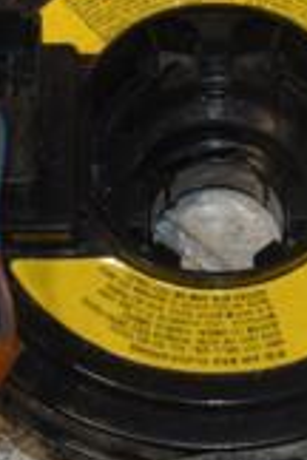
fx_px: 3196
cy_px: 256
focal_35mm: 250
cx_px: 190
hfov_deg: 5.5
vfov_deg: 8.2
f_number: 10
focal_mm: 45
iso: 800
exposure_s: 1/200
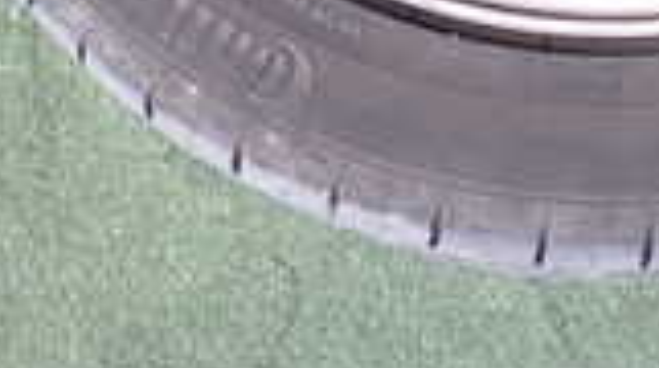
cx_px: 606
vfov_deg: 9.0
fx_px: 2129
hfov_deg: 17.3
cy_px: -487
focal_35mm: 122
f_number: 2.3
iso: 200
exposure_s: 1/80
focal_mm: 5.4
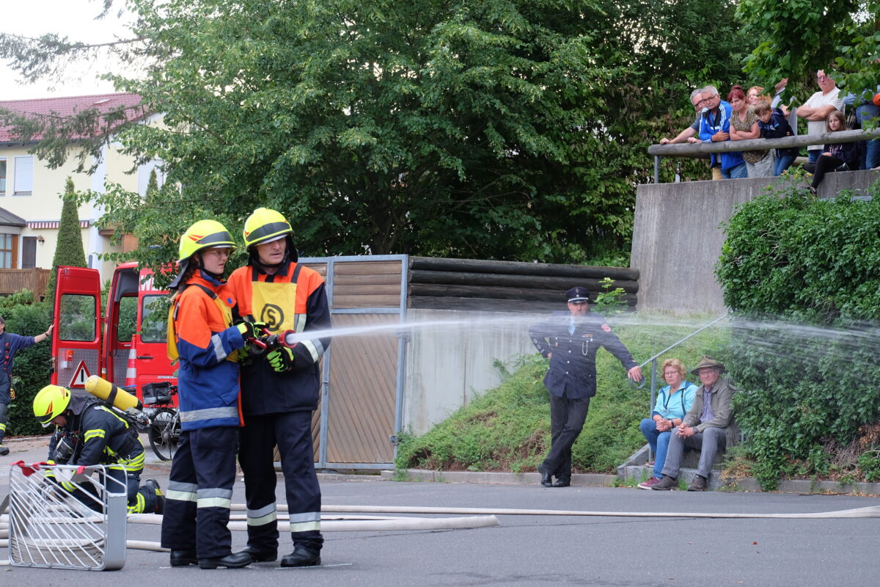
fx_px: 2615
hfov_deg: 19.1
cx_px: 440
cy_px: 294
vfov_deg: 12.8
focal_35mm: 107
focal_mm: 71.1
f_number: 5
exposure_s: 1/75
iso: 640
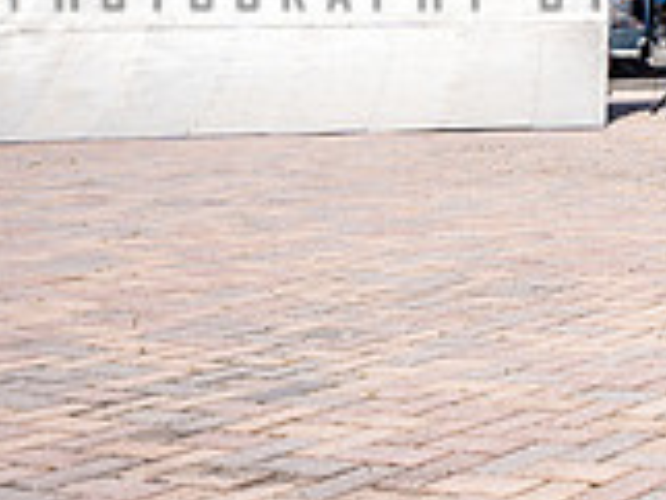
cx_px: 1132
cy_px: -43
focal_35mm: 87
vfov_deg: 16.5
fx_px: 1675
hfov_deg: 18.5
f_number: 3.2
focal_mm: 24
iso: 125
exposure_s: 1/2500
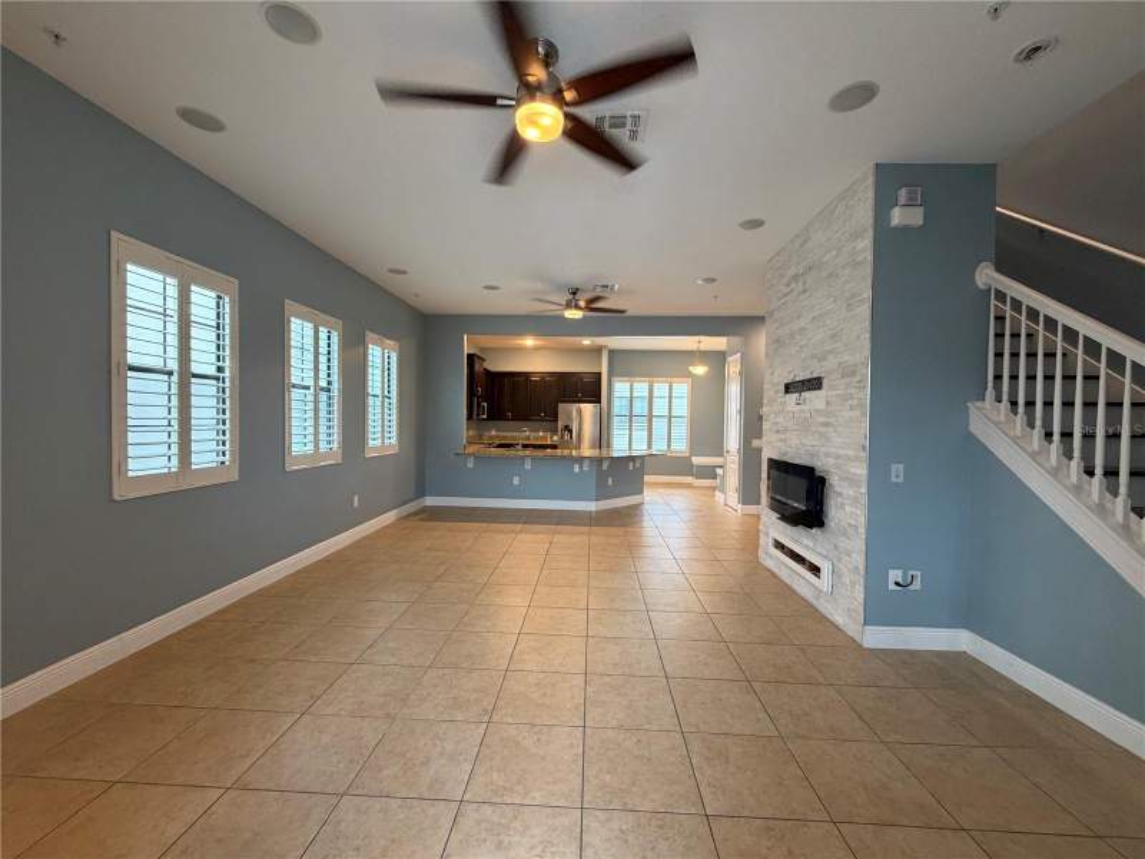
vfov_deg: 85.7
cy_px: 430
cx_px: 572
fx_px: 463
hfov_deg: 102.1
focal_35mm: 14
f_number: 2.2
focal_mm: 2.22
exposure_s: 1/60
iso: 250
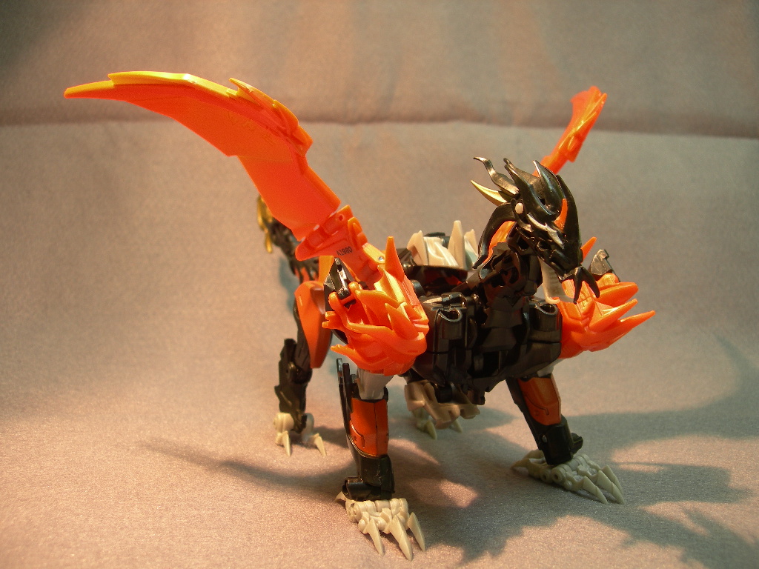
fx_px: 833
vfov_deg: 37.7
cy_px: 284
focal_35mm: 38
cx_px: 380
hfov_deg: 49.0
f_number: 2.8
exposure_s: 1/12.7
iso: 50
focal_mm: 7.8
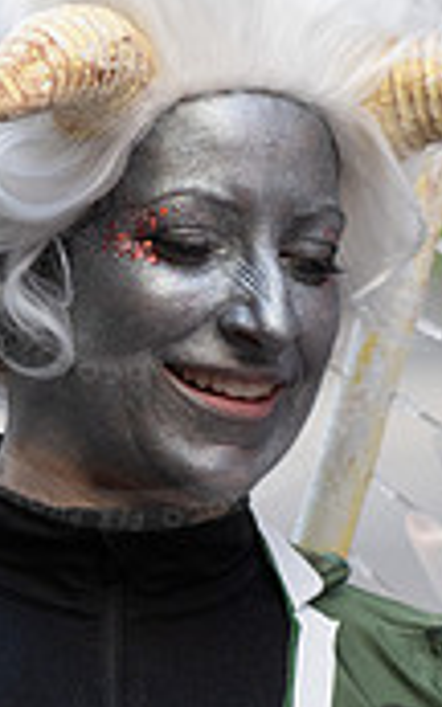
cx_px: 143
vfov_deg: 3.5
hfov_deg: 2.2
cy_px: 356
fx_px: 11477
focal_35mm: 595
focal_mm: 150
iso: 1000
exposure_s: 1/1000
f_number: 2.8
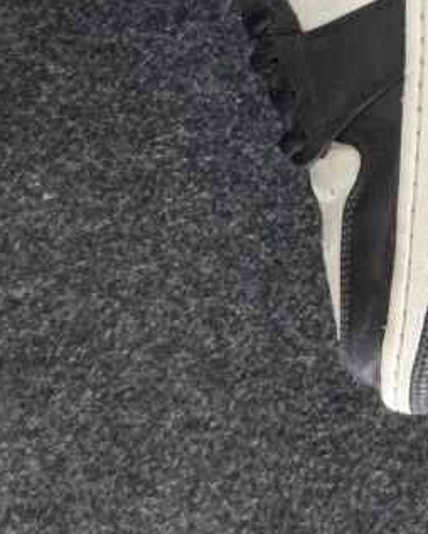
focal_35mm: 118
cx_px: 473
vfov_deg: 15.8
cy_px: -72
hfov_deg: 12.8
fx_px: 1867
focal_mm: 6.86
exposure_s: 1/50
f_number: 1.78
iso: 125
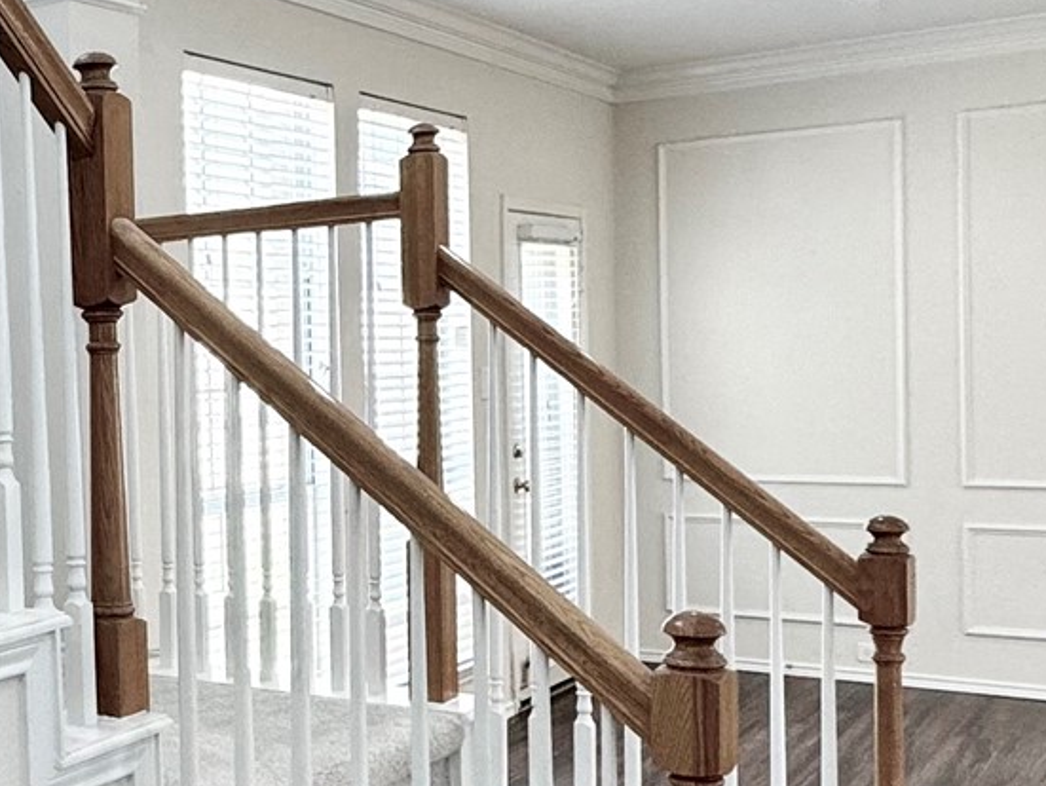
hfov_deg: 33.7
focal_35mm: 52
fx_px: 1572
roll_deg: +2.1
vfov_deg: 28.1
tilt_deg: -2.4
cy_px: 412
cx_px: 8
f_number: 2.2
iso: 125
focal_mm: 2.22
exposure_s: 1/120
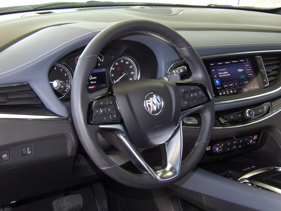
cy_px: 106
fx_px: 430
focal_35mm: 53
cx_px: 140
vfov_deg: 27.5
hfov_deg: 36.2
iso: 200
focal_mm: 9.5
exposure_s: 1/32
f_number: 3.9
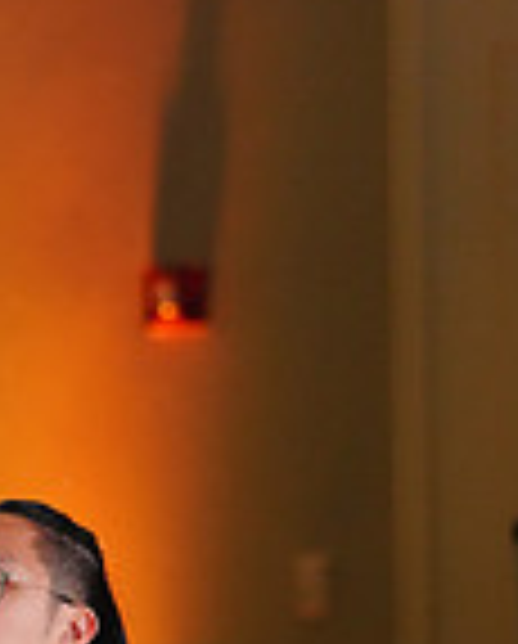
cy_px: 1058
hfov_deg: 3.2
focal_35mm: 486
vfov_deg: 3.9
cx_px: -182
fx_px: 9284
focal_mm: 128
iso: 3200
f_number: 2.8
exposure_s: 1/400
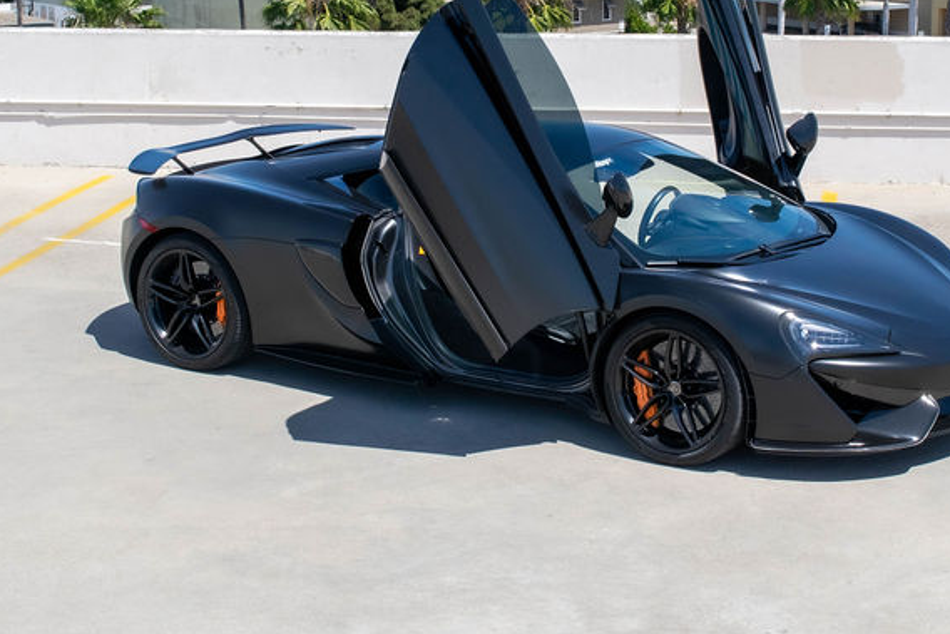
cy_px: 151
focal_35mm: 73
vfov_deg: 18.6
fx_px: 1927
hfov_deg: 27.6
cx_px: 570
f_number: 7.1
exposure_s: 1/2000
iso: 400
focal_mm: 27
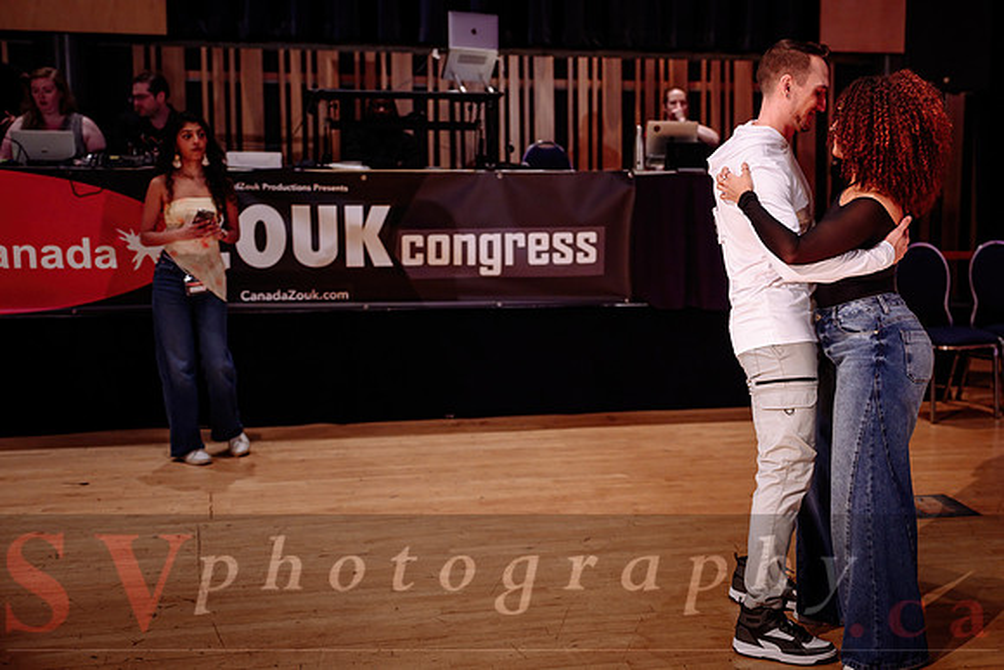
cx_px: 589
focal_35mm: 42
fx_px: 1184
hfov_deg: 45.8
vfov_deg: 31.5
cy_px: 278
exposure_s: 1/320
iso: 1600
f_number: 2
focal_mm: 36
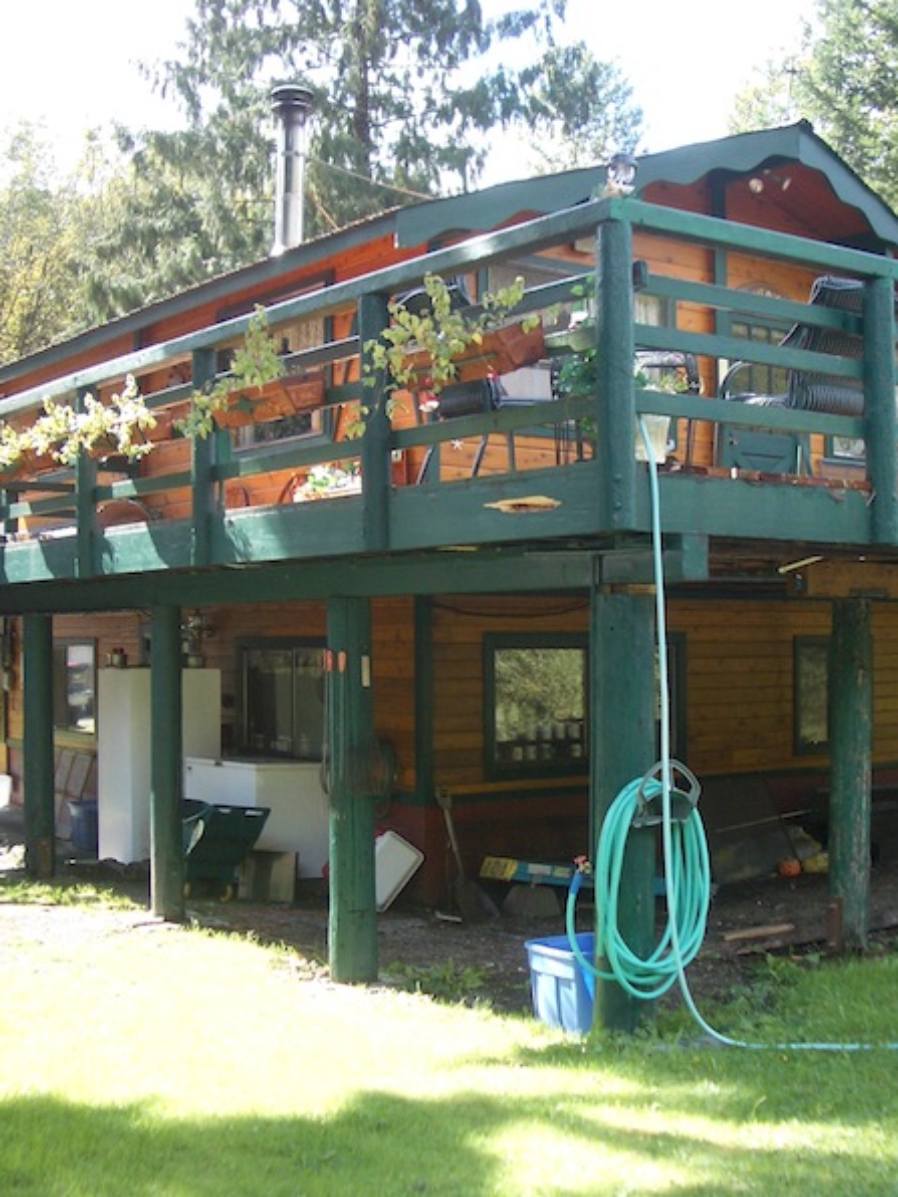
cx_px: 530
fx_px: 1626
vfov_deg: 40.4
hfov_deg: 30.8
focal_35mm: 47
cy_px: 598
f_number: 2.6
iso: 50
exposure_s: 1/125
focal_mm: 5.8
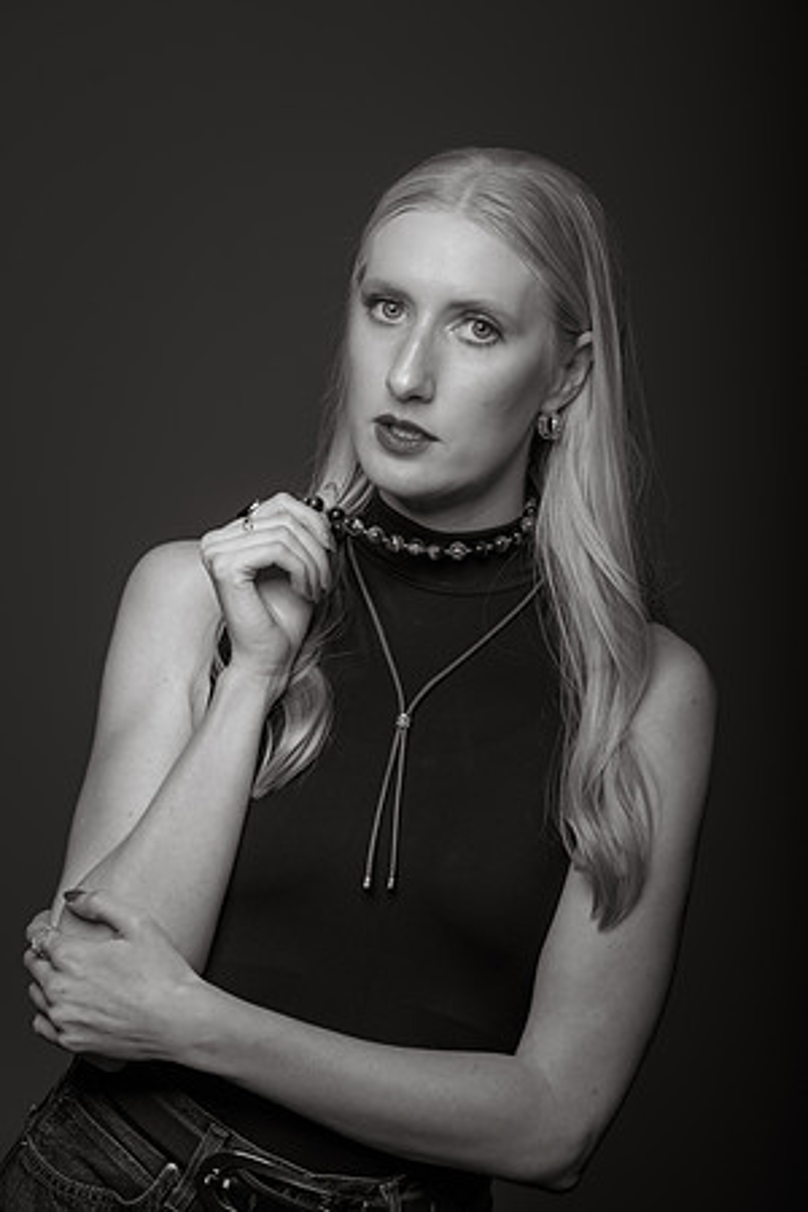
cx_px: 404
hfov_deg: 13.0
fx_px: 3535
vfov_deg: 19.5
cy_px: 606
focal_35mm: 105
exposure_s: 1/250
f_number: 9
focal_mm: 105
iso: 50
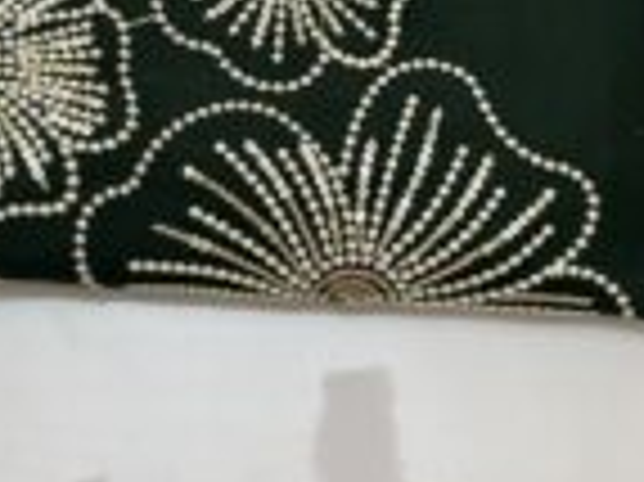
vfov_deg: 16.5
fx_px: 1524
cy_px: -221
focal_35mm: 82
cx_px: 261
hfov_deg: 23.8
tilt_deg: -63.2
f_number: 1.6
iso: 100
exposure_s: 1/100
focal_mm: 5.1
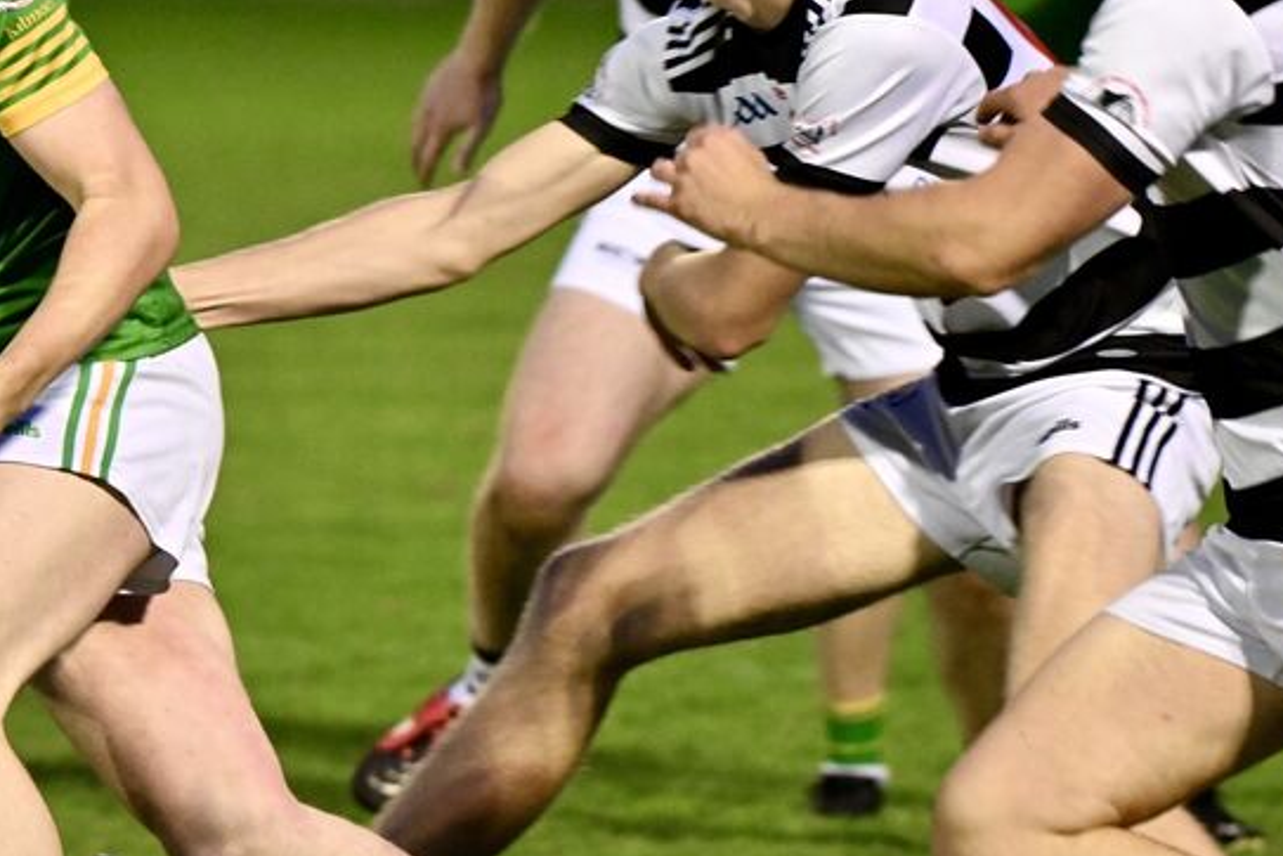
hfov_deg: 3.1
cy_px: 220
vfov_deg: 2.1
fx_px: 23627
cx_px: -61
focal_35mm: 663
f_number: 6
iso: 6400
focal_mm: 300
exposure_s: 1/320
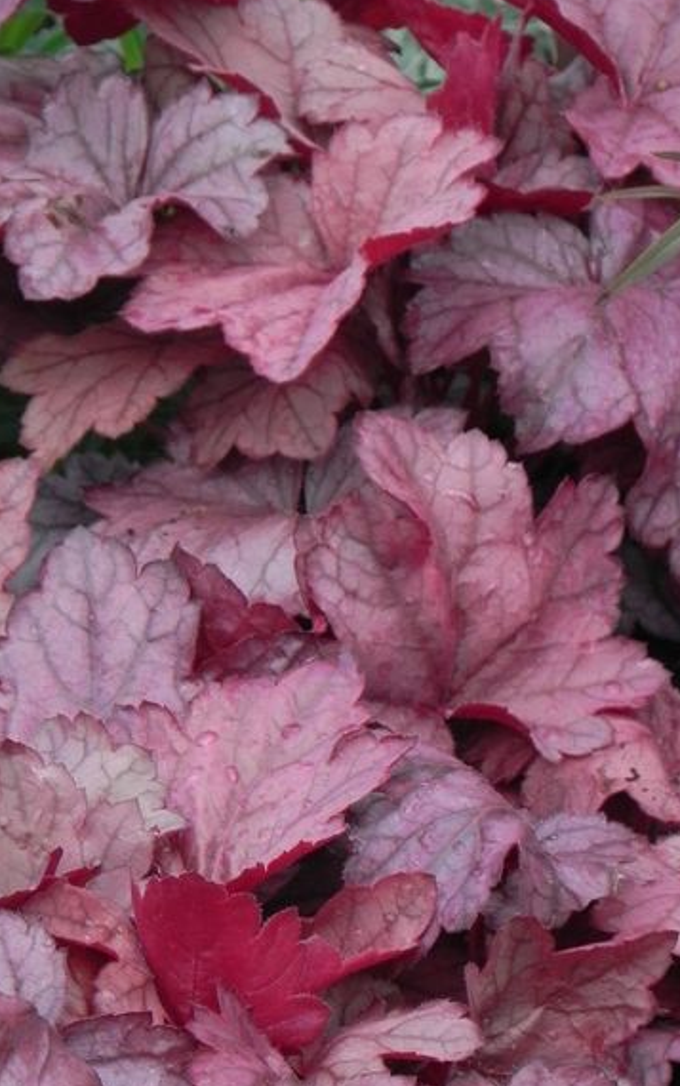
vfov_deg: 4.2
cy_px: 671
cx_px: 170
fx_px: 14833
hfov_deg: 2.6
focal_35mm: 501
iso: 160
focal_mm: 59.9
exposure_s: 1/200
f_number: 5
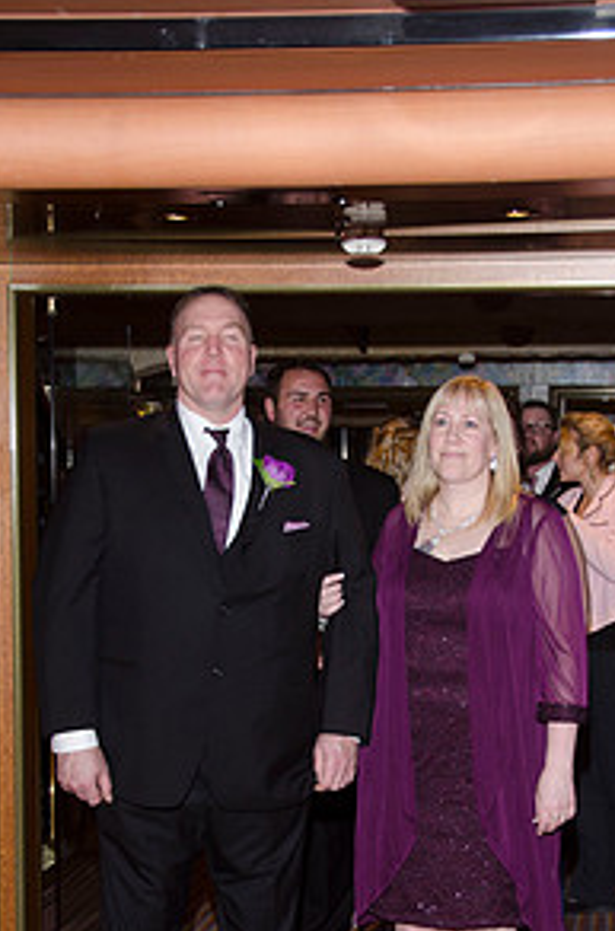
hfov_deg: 16.8
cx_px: 319
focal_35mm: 81
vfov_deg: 24.9
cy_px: 685
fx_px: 2088
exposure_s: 1/60
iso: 400
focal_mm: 35
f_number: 5.6
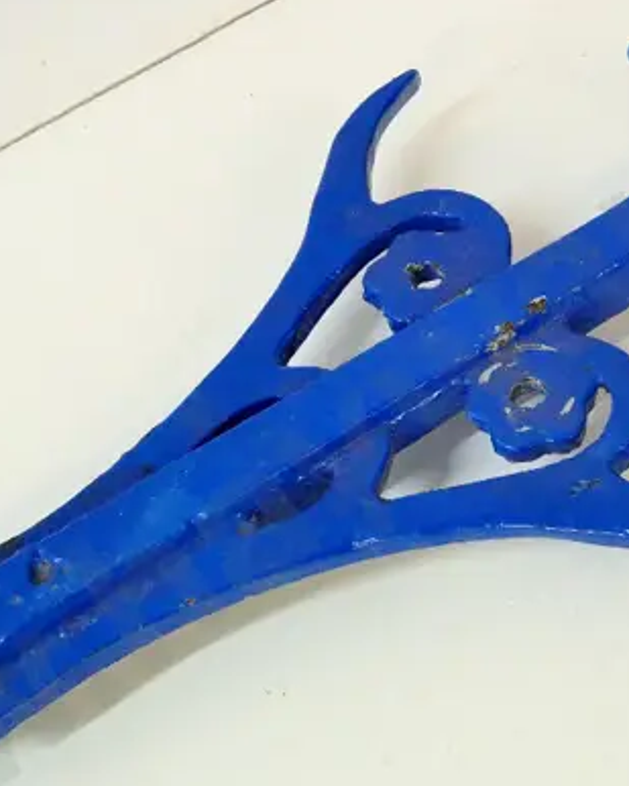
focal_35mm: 88
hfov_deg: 17.3
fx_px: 2047
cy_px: 346
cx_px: 497
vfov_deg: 21.7
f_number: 3.8
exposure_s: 1/320
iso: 3200
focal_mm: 17
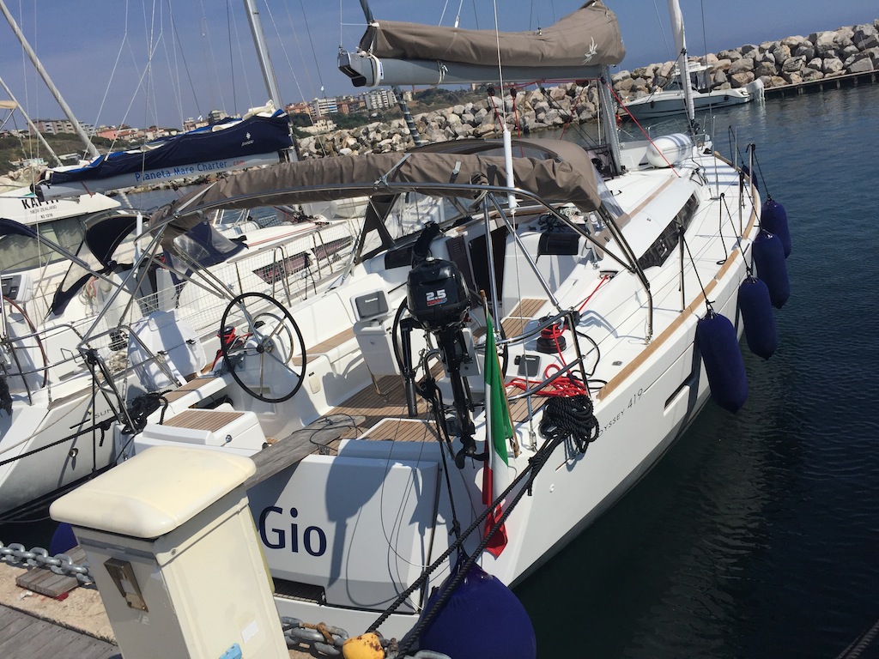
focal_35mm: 29
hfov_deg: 61.7
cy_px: 330
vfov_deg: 48.2
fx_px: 736
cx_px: 440
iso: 32
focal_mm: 4.15
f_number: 2.2
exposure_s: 1/6623
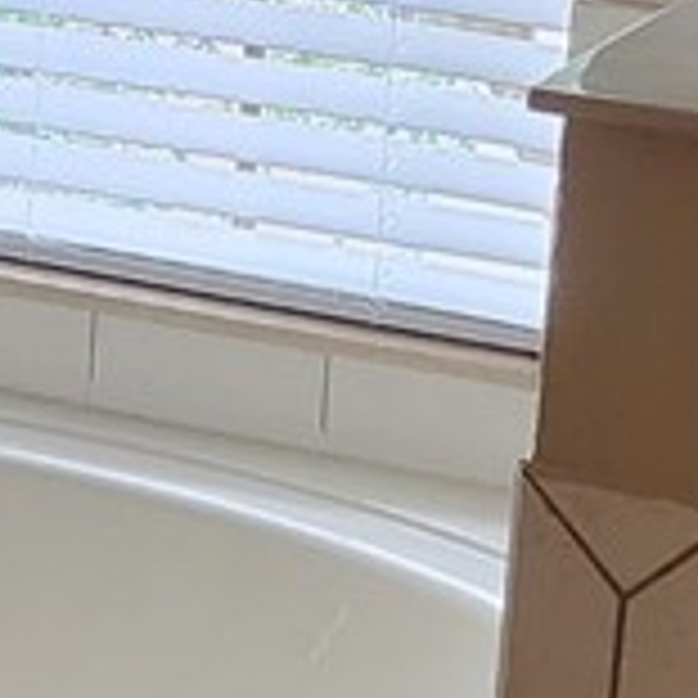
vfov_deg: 8.3
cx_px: -495
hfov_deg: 8.1
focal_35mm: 210
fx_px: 4791
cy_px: 419
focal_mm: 6.4
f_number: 1.8
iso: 250
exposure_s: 1/120
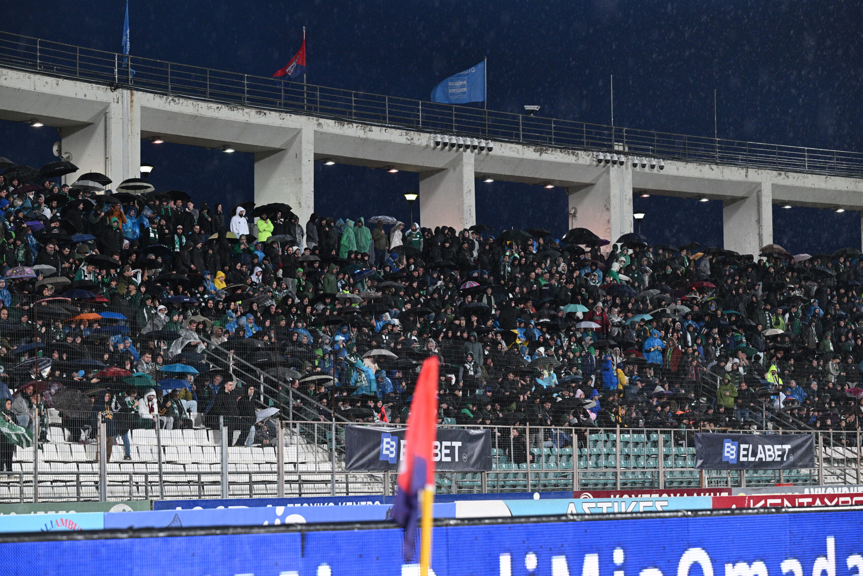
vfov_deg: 13.0
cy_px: 288
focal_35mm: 105
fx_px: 2517
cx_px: 432
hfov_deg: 19.5
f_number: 4.5
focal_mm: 105
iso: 2500
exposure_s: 1/320
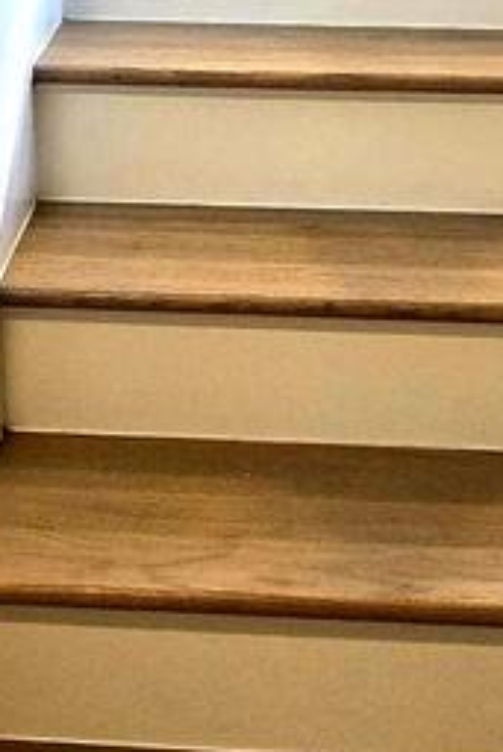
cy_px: -82
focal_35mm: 57
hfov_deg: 23.7
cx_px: 171
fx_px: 1193
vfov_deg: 31.1
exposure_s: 1/60
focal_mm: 2.2
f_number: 2.2
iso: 320
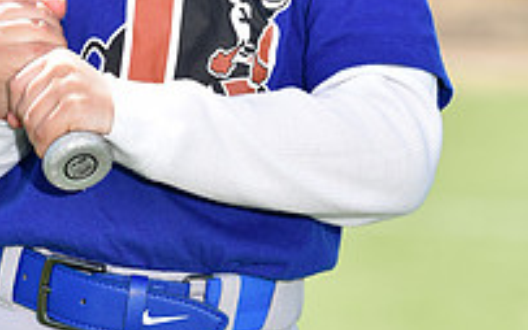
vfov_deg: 2.3
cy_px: -107
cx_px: 157
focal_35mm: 582
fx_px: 8377
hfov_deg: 3.6
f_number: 5
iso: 80
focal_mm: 200
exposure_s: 1/250
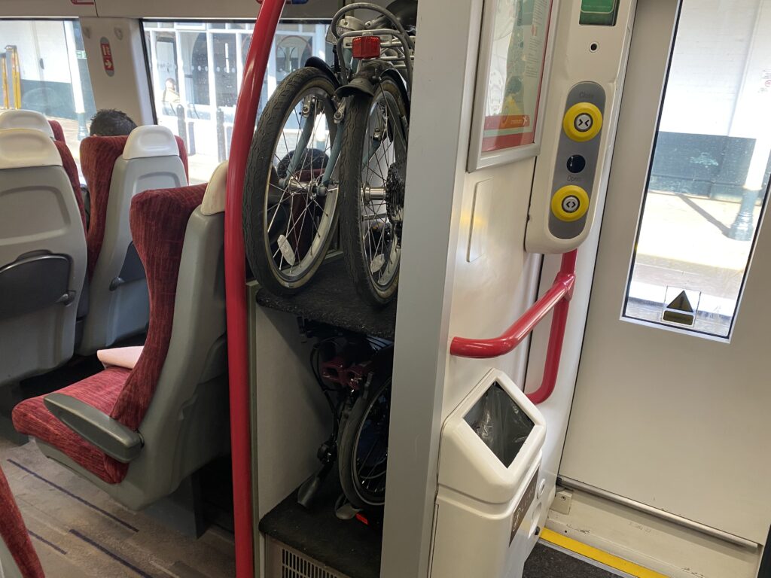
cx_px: 386
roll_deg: -0.3
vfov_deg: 53.1
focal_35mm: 26
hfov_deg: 67.3
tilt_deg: -18.8
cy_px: 289
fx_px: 579
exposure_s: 1/60
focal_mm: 4.25
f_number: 1.8
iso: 125
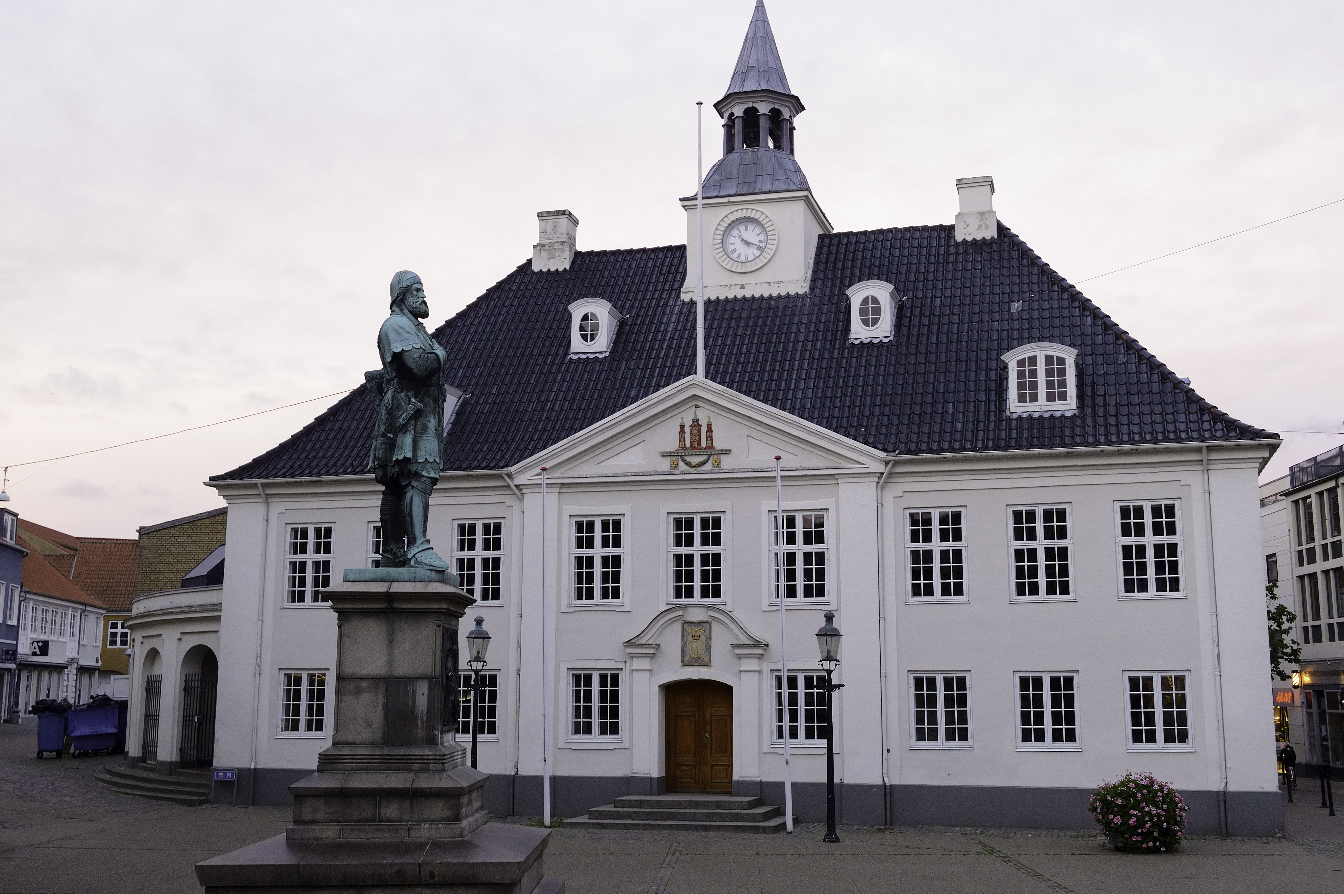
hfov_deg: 57.3
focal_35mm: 33
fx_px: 1231
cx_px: 672
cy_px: 447
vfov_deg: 39.9
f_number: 7.1
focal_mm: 22
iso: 1600
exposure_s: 1/25
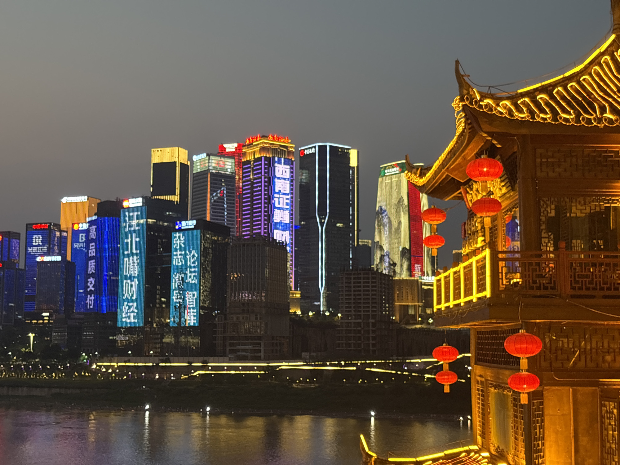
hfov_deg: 36.8
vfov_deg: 28.0
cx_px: 310
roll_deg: -0.6
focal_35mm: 52
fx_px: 931
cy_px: 232
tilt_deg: +6.9
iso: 250
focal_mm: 5.96
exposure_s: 1/25
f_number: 1.6
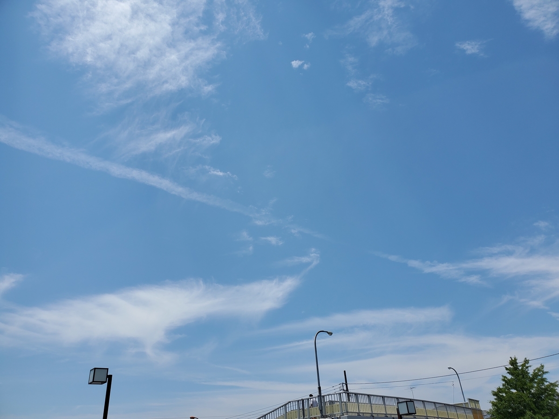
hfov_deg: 67.3
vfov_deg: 53.1
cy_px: 210
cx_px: 280
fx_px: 420
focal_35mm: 26
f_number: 2.4
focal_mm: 4.3
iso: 50
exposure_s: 1/2787
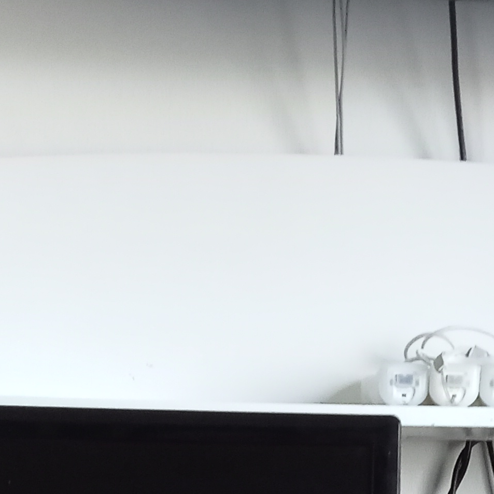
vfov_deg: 13.8
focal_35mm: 108
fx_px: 1744
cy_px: 968
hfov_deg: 16.1
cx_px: 360
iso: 573
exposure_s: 1/33.3
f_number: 2.2
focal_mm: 3.46
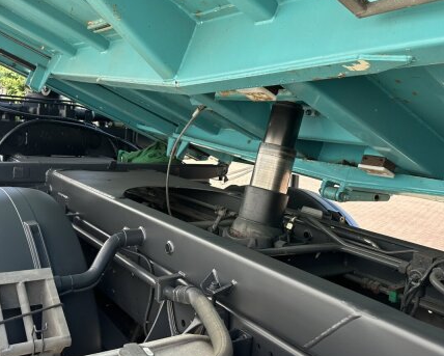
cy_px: 170
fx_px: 460
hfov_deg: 51.4
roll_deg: -3.5
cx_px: 196
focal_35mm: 35
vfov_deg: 42.3
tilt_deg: -2.9
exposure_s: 1/428
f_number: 1.78
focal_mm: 6.86
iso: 80
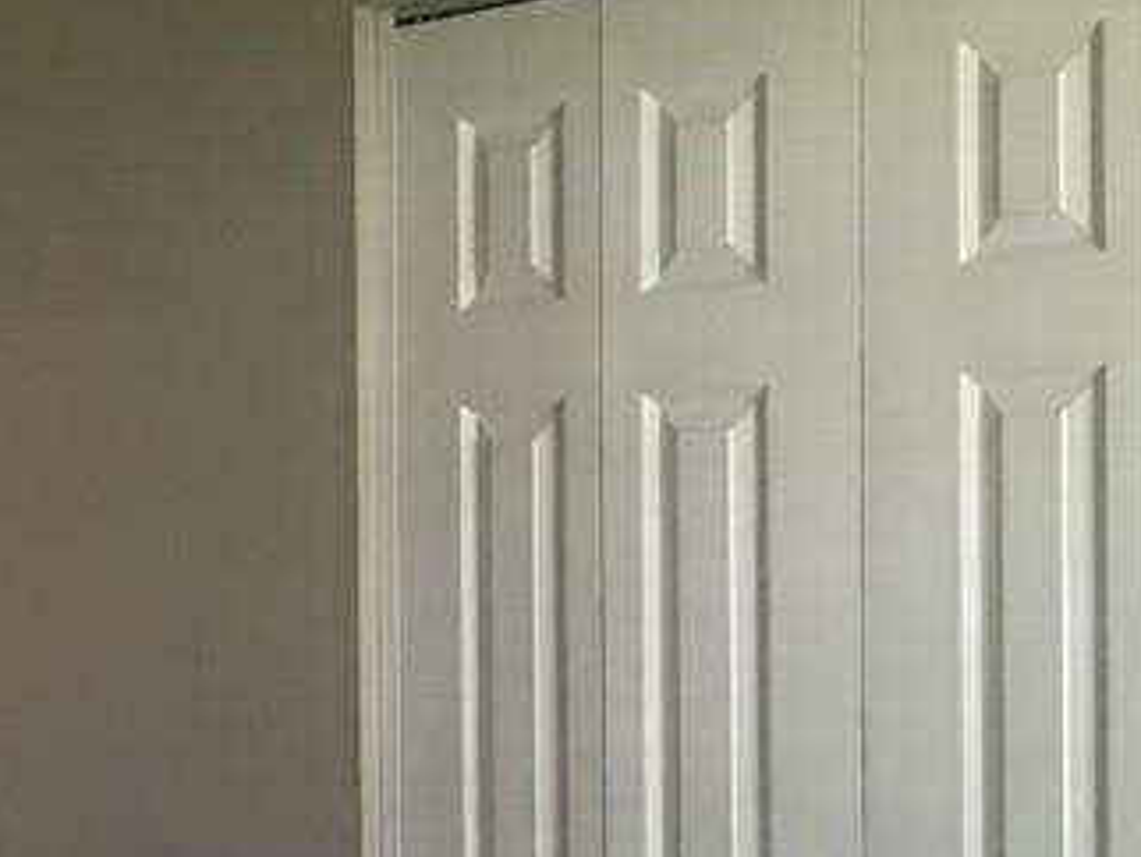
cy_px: 645
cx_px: 106
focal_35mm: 89
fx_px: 2936
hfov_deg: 21.5
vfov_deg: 16.5
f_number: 1.8
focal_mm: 3.99
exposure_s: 1/9
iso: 100
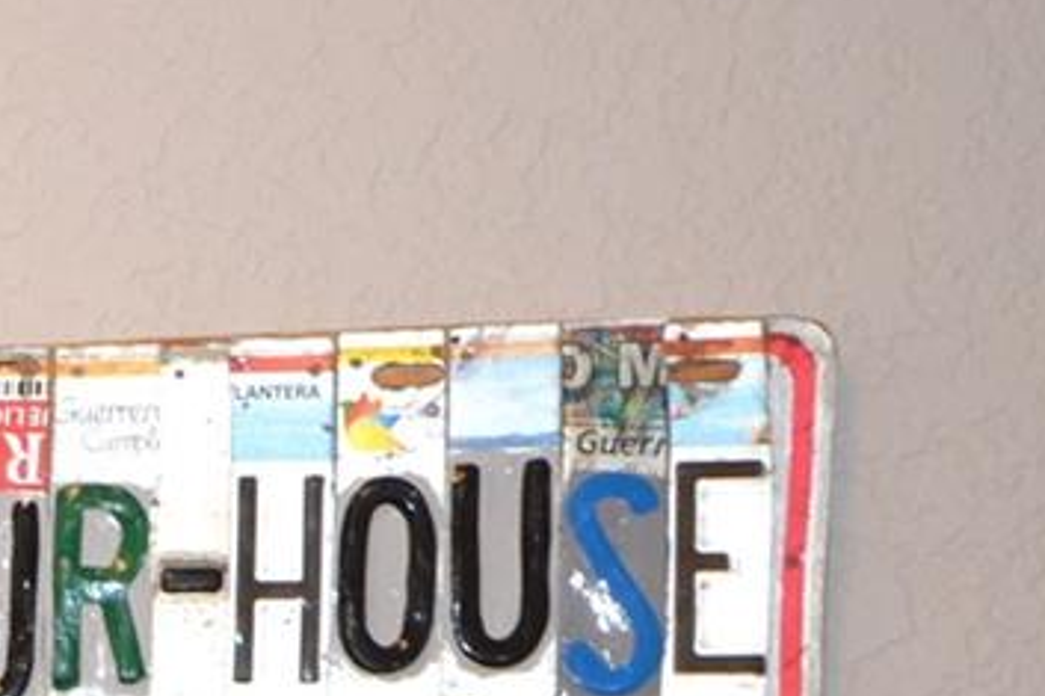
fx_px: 3946
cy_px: 1010
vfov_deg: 9.8
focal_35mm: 136
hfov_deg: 13.3
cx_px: -953
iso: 800
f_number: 5.6
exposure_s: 1/60
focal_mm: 20
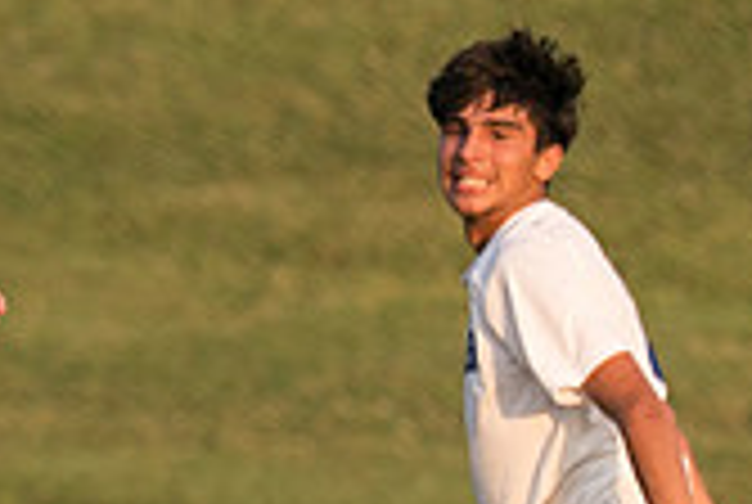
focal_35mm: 1781
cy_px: 444
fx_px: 37269
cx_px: -510
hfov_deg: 1.2
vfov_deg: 0.8
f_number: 2.8
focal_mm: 200
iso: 200
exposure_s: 1/1250
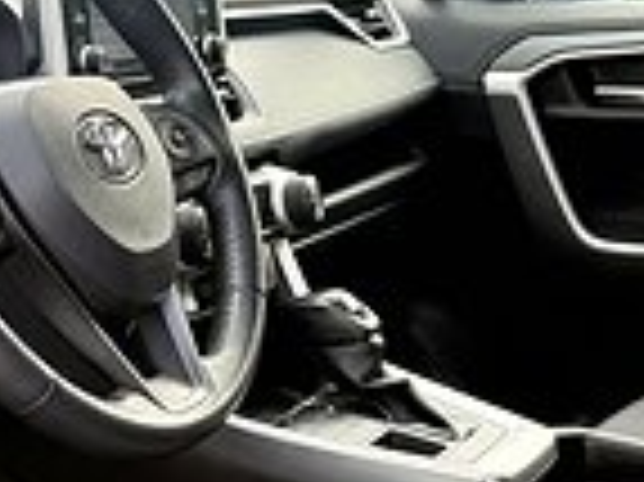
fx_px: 1710
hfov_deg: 21.3
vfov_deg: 16.0
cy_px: 340
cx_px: 270
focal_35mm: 92
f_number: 1.78
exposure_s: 1/403
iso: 100
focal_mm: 6.76
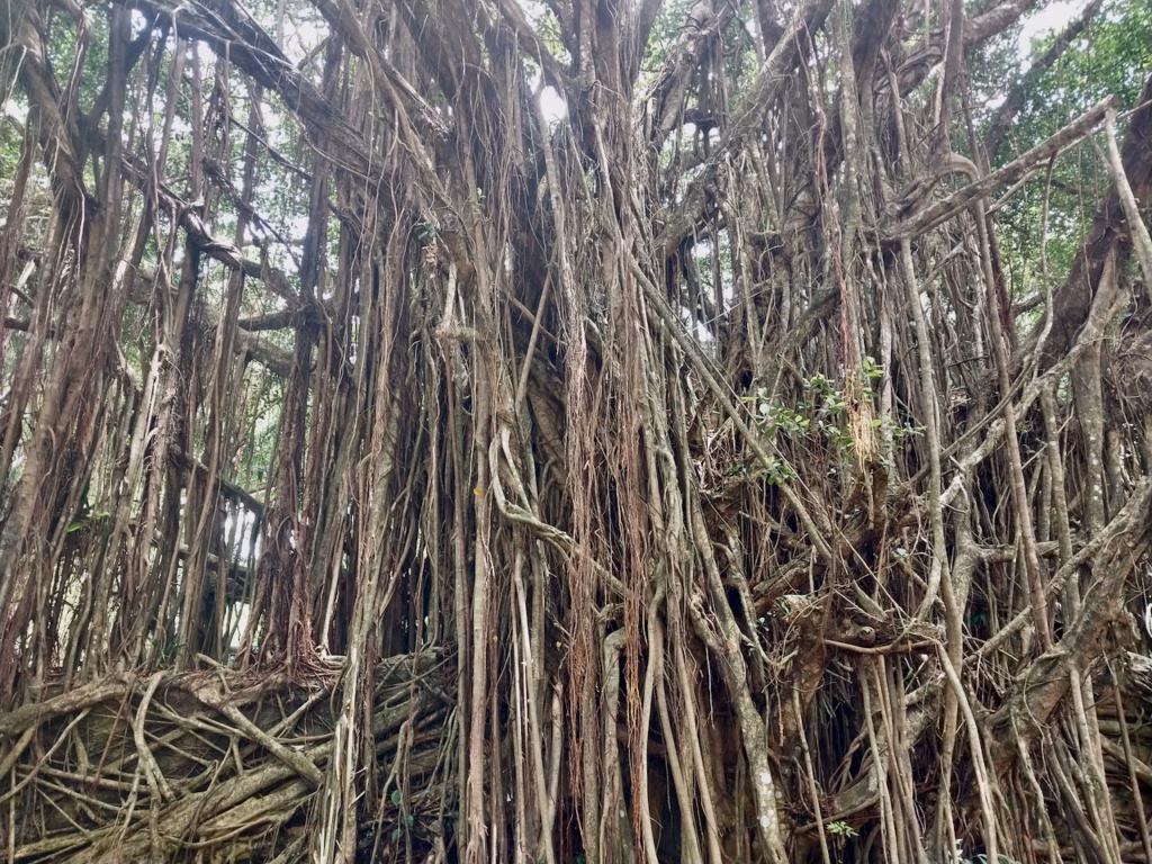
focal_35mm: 26
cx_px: 576
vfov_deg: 53.1
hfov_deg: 67.3
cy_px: 432
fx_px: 865
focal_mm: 4
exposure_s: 1/50
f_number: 1.8
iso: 64
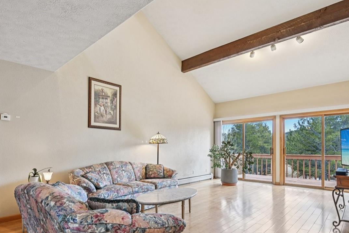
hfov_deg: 80.3
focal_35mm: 21
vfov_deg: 58.7
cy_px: 146
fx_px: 204
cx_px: 140
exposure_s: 1/15
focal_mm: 14
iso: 250
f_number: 8
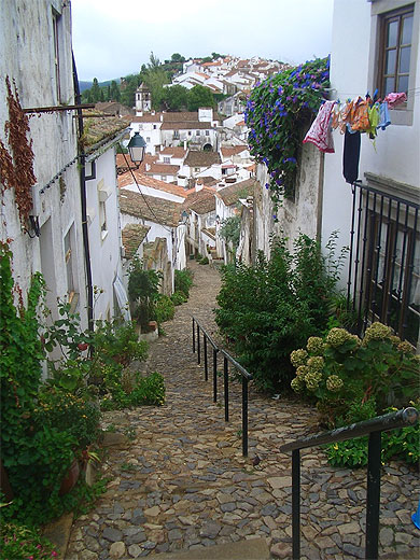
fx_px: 566
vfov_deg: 52.6
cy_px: 280
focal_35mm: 35
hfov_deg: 40.7
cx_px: 210
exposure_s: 1/320
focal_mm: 5.8
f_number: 4.3
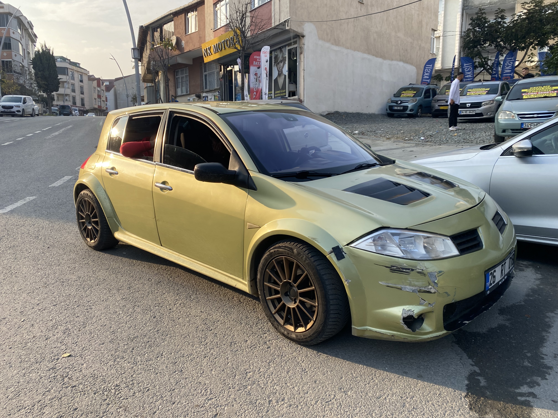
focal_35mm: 26
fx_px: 419
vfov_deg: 53.1
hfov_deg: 67.3
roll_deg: -0.4
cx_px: 279
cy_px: 209
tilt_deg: -8.5
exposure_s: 1/810
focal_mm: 4.25
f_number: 1.8
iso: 32
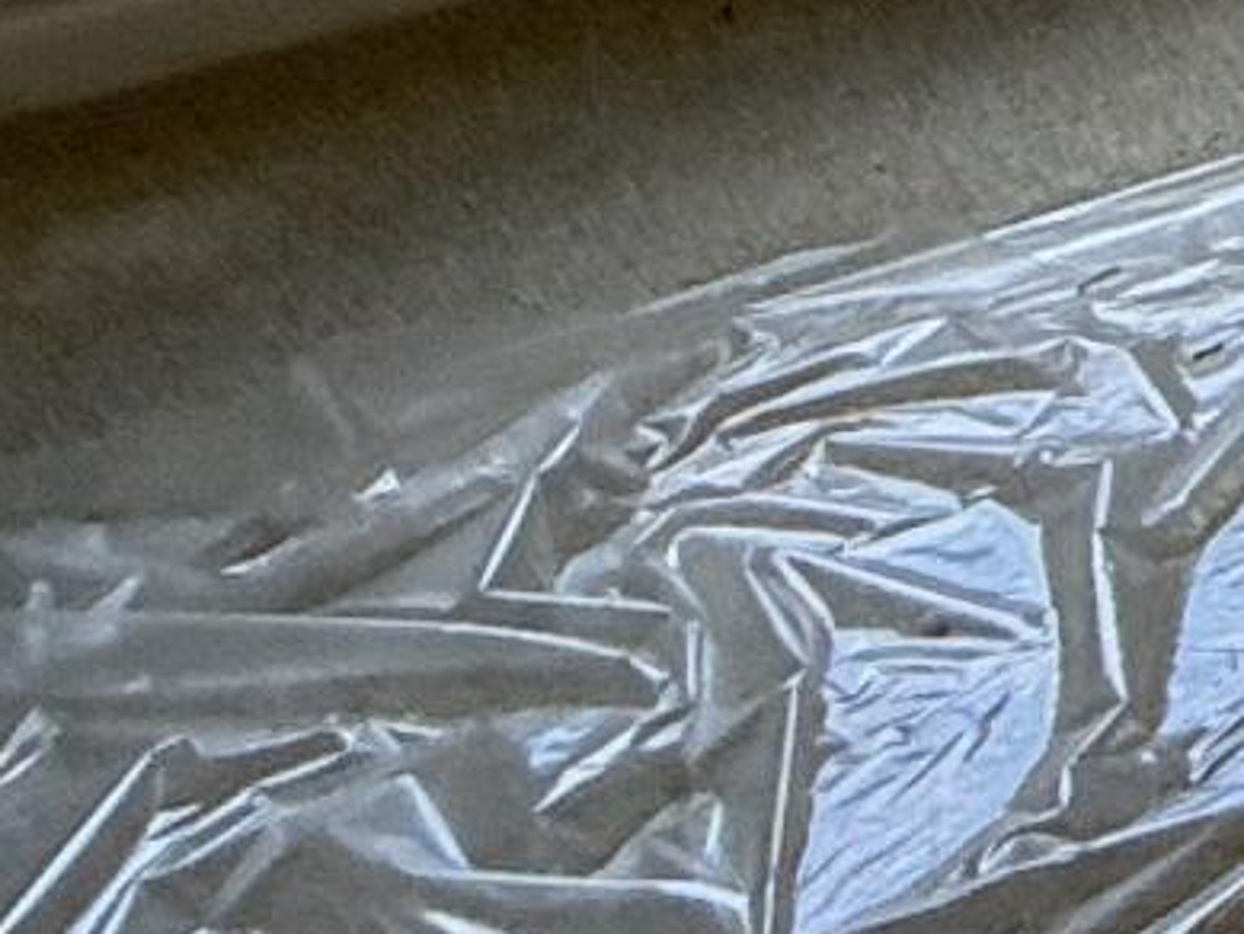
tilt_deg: +2.1
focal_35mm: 108
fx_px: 3882
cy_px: -1900
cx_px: 3662
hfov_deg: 11.4
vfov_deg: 10.1
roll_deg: +0.1
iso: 64
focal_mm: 2.22
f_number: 2.2
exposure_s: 1/120
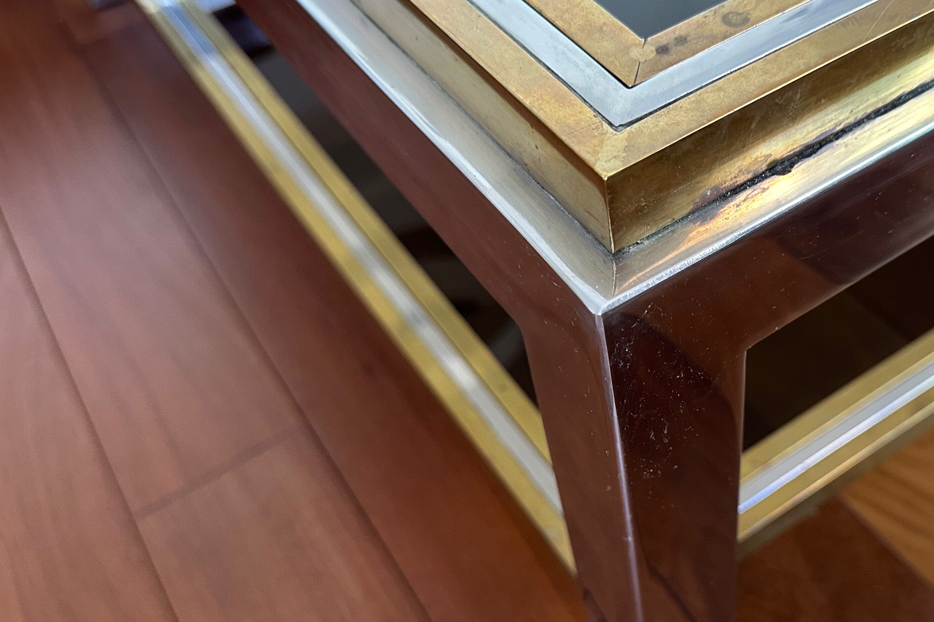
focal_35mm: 36
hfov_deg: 51.7
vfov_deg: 36.7
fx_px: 934
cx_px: 651
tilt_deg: -52.4
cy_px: 371
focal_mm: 6.86
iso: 400
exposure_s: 1/59
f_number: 1.78
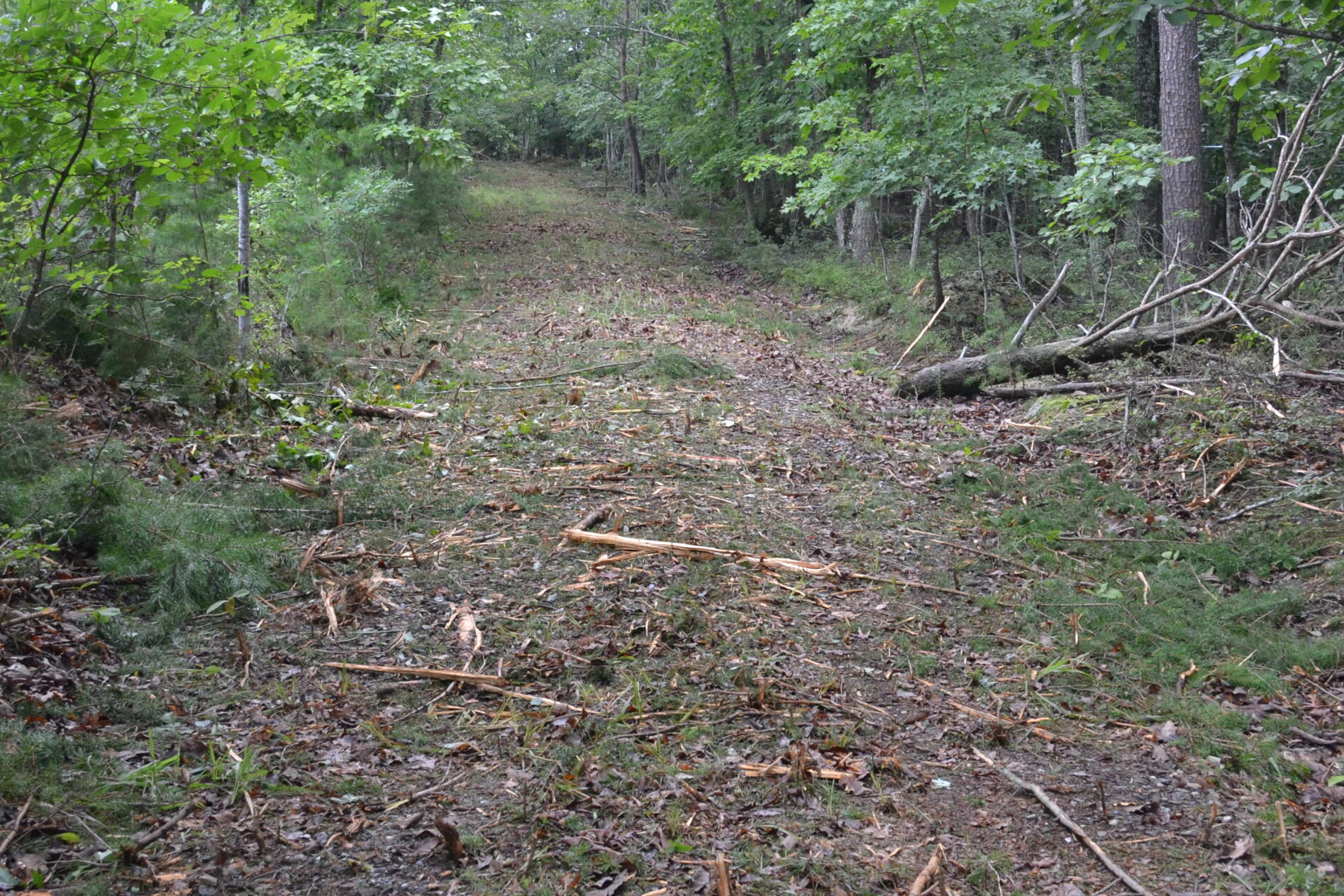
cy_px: 262
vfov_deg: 23.6
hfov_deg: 35.1
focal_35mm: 57
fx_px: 2128
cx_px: 694
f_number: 5.6
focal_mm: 24
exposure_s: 1/125
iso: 400
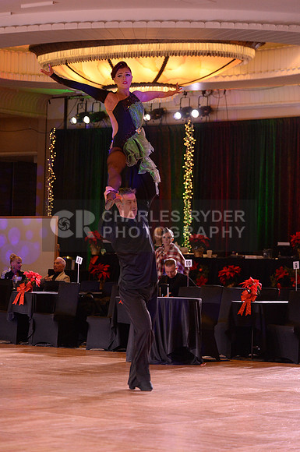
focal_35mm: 120
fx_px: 1504
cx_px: 150
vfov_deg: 17.1
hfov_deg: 11.4
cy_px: 226
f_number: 5
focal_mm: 120
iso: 5000
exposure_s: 1/250
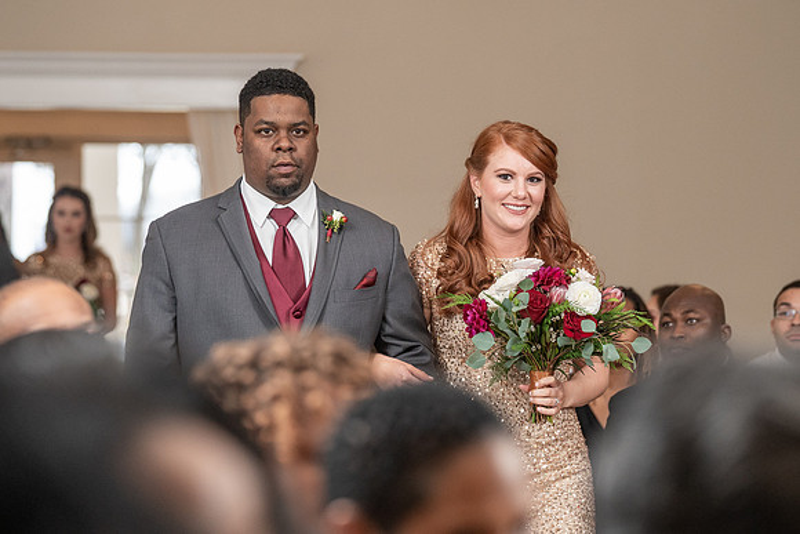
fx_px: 4163
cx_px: 457
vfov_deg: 7.3
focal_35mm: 187
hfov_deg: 11.0
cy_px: 257
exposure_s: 1/200
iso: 2000
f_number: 4
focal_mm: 137
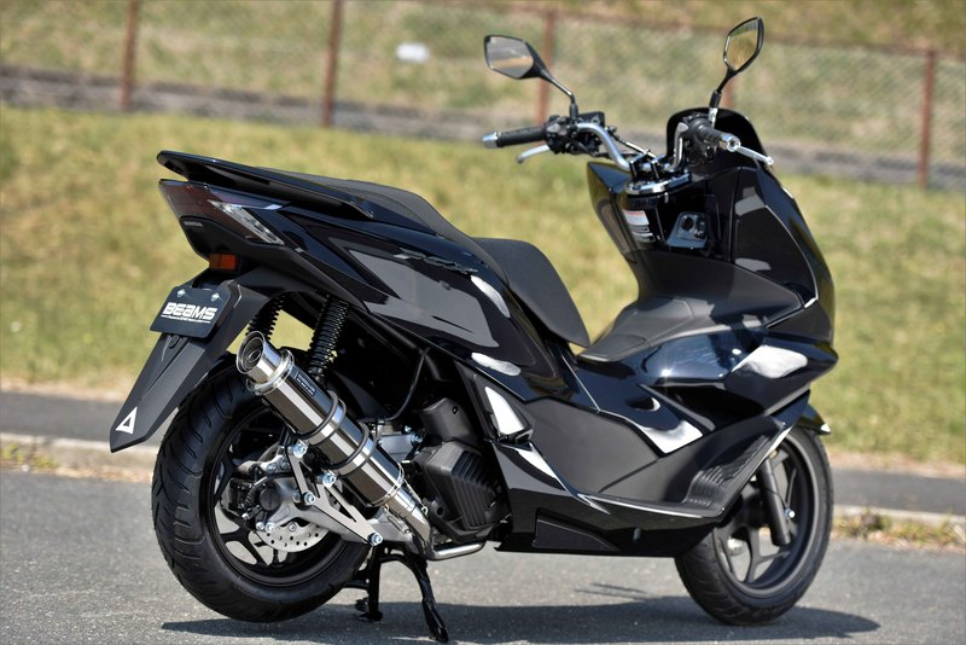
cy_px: 322
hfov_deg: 20.8
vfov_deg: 14.0
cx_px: 483
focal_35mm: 98
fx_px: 2630
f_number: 3.2
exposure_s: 1/2500
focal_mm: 98
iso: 250
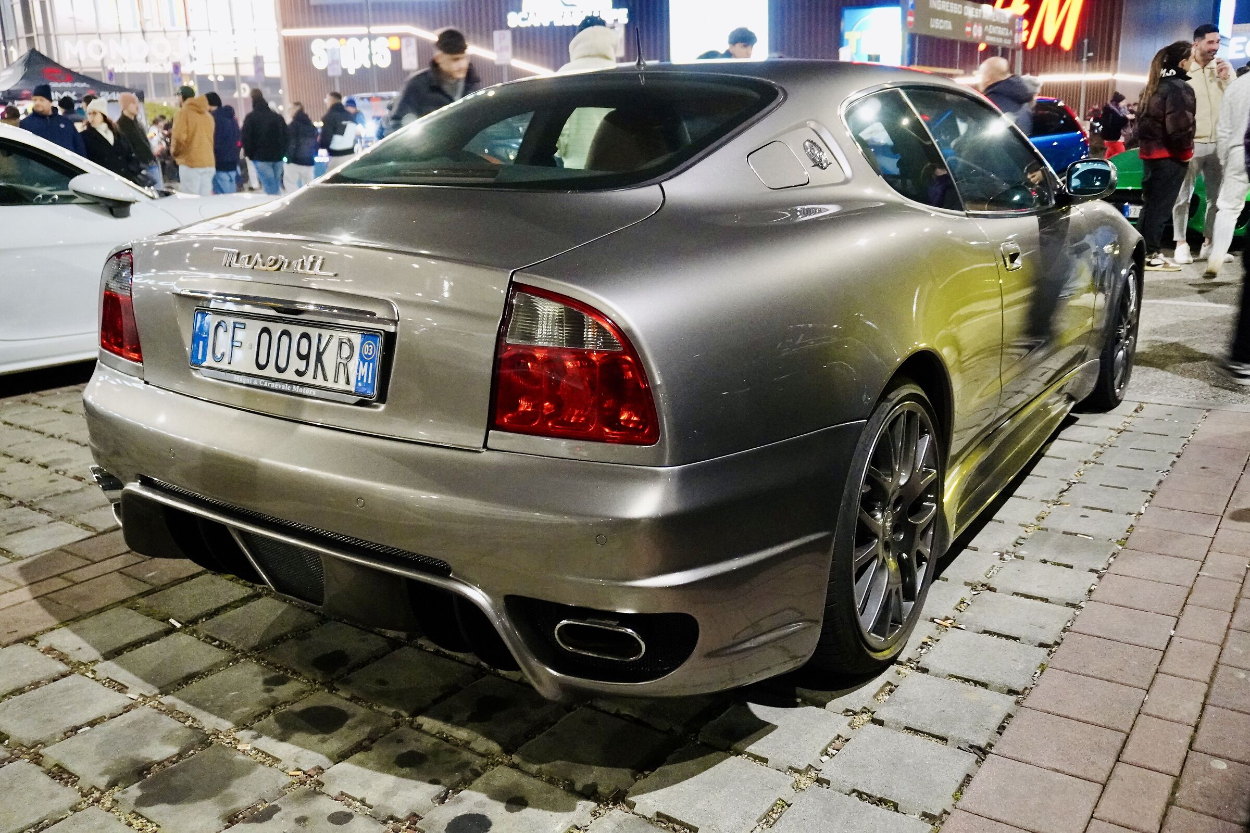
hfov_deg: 59.5
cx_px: 625
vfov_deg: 41.7
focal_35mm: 32
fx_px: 1094
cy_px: 416
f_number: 4
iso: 6400
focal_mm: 21
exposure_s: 1/25
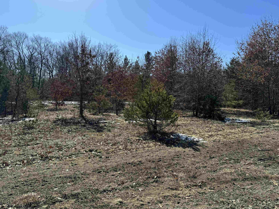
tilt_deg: -1.5
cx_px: 143
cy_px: 102
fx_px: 202
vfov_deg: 54.9
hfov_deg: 69.4
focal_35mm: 25
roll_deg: -1.0
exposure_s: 1/4310
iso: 80
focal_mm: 6.86
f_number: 1.78
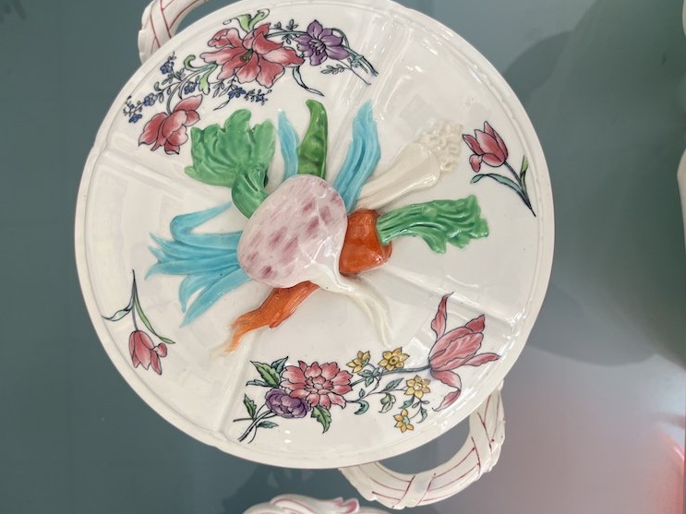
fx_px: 555
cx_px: 319
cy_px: 242
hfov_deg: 63.4
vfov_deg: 49.7
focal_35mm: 28
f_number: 1.6
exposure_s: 1/97
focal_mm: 5.1
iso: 50
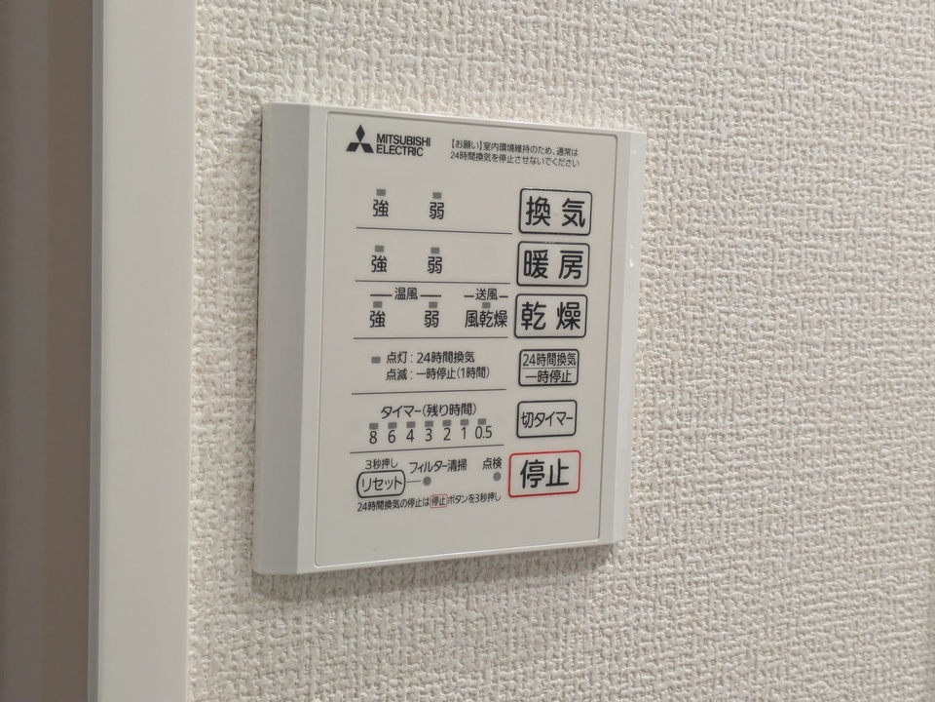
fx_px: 1378
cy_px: 351
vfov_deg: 28.6
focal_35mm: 51
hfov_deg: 37.5
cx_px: 468
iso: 236
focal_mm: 5.43
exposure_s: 1/120
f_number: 1.89
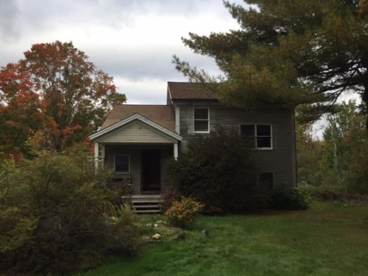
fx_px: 308
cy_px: 138
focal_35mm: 29
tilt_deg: +4.3
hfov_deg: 61.7
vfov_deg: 48.2
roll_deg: +0.3
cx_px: 184
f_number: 2.2
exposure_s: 1/746
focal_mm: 4.15
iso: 32
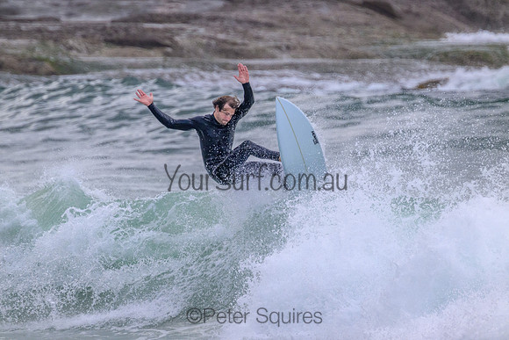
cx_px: 254
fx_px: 11313
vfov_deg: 1.7
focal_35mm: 800
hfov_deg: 2.6
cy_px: 170
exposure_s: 1/1600
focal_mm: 800
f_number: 11
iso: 2500
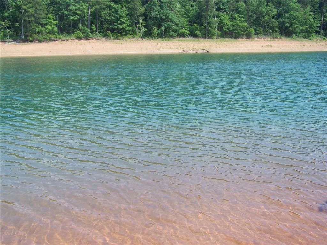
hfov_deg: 49.0
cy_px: 122
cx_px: 164
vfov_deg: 37.7
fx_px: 359
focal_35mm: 38
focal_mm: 6.3
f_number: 4
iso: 64
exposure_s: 1/250
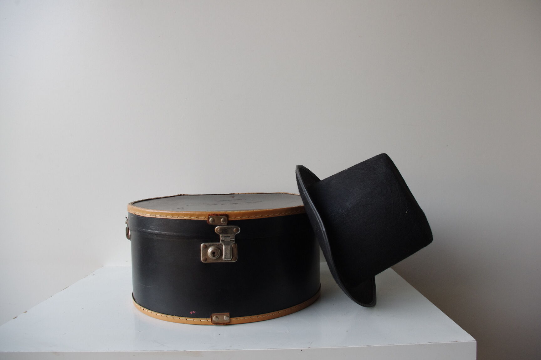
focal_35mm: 27
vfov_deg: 47.9
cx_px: 270
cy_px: 180
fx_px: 406
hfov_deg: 67.4
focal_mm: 18
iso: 800
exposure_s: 1/50
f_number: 7.1
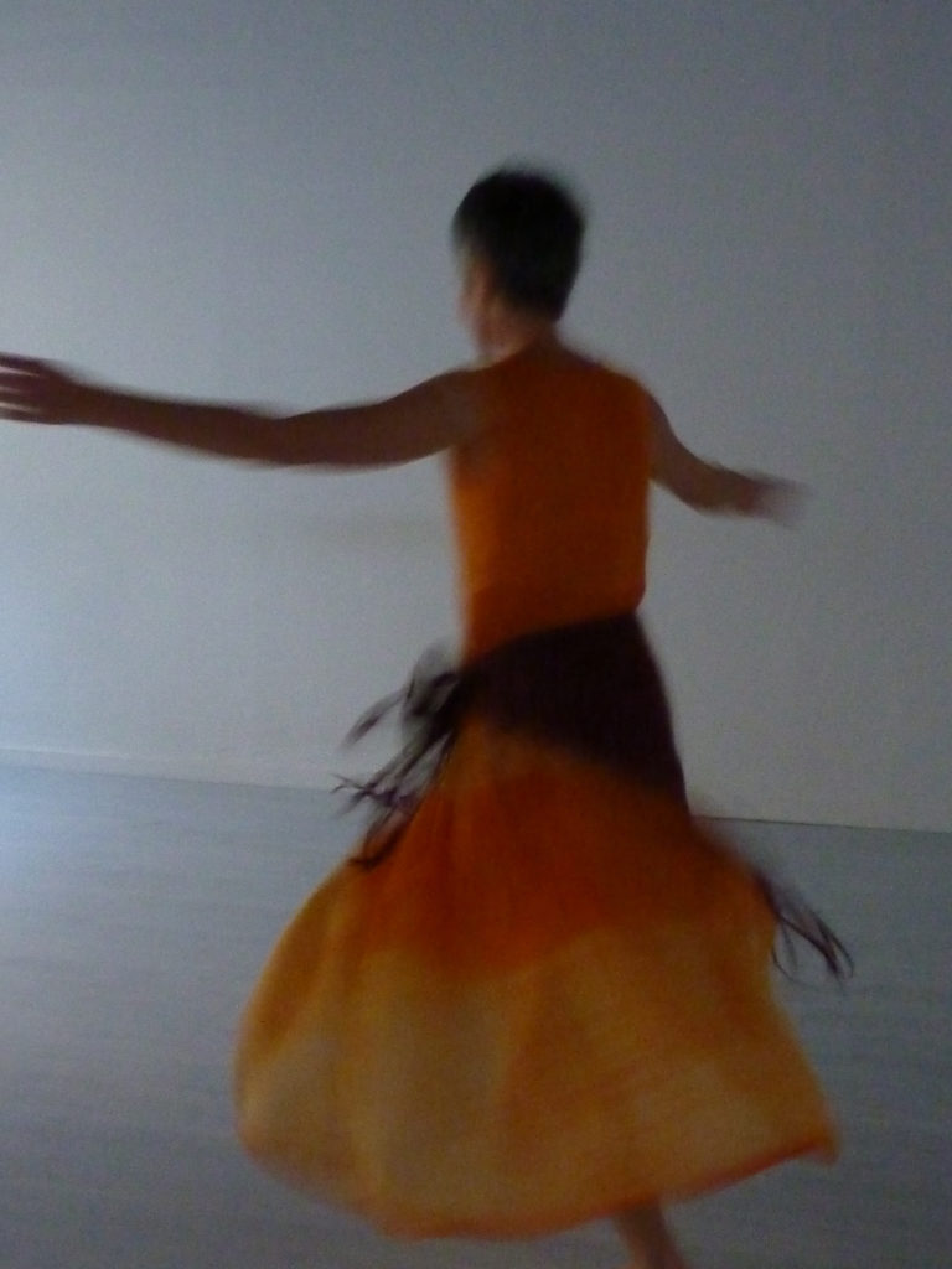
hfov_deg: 29.1
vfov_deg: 38.2
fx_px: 1833
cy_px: 634
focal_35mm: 50
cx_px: 476
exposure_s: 1/15
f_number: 3.5
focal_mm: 5.7
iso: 800
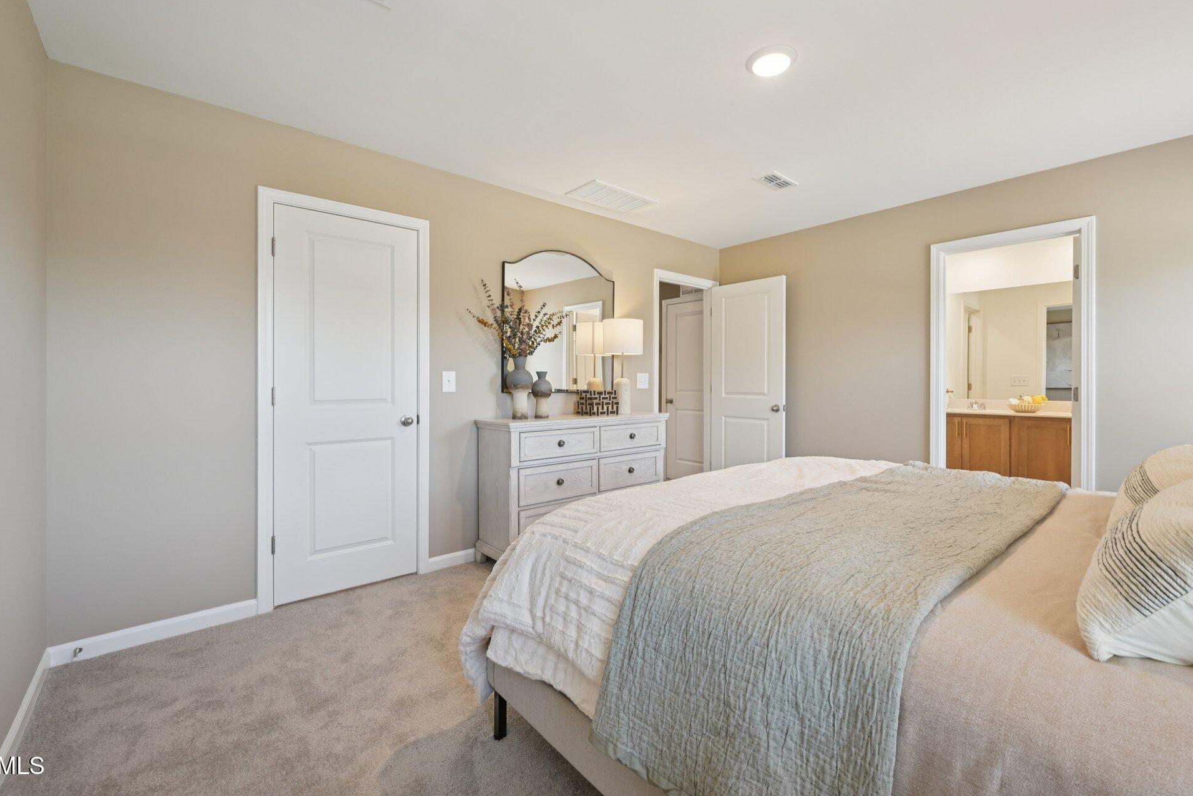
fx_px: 497
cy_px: 378
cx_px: 615
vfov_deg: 77.3
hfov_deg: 100.4
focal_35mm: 15
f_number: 8
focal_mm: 14
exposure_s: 1/15
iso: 280
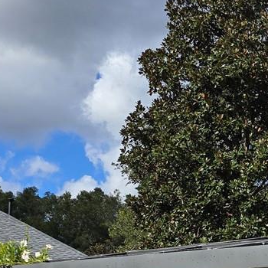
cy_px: 354
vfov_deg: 17.5
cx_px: 407
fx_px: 815
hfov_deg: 16.9
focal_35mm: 93
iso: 12
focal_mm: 6.3
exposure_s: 1/1099
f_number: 1.7
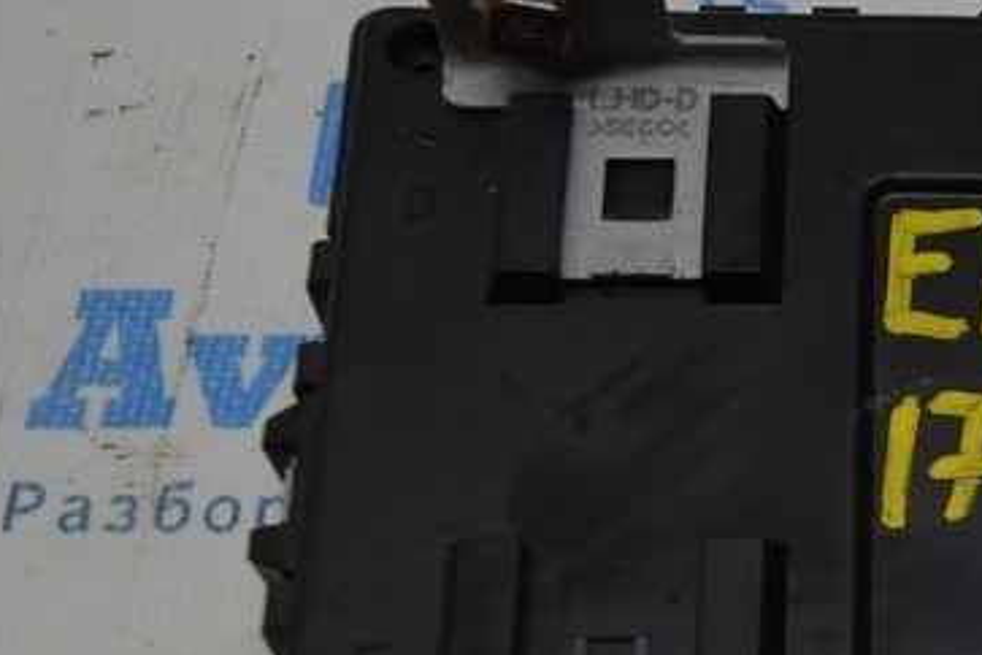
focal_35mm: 93
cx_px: 1193
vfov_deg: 14.5
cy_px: 637
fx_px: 2537
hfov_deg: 20.4
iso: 400
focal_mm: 22
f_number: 5.6
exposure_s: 1/100
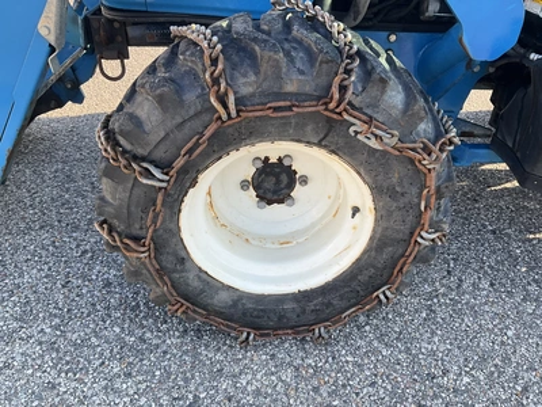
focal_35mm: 29
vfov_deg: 48.2
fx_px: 454
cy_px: 204
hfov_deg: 61.7
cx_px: 271
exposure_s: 1/166
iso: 20
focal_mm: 3
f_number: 1.8
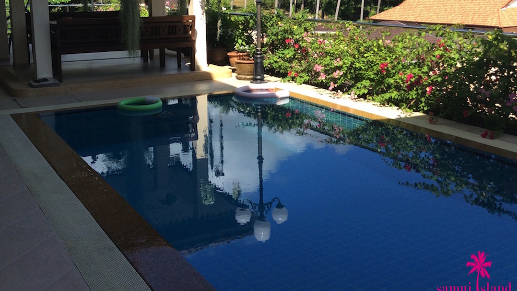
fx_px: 617
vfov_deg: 26.2
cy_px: 74
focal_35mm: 45
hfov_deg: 45.4
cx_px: 240
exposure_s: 1/907
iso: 32
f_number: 2.4
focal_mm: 3.3
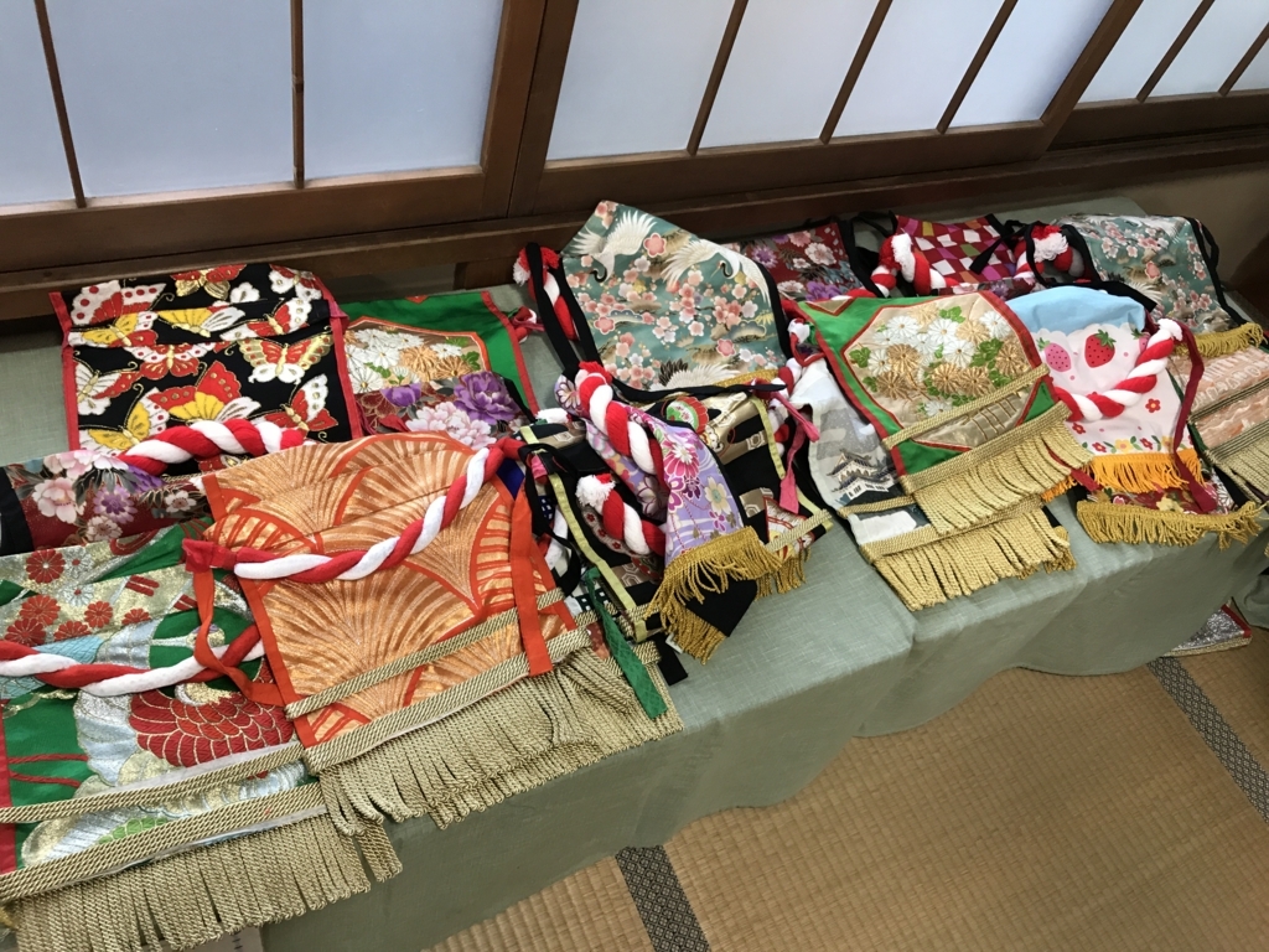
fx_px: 1026
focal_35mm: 28
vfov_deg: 49.7
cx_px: 634
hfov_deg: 63.4
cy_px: 476
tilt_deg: -50.3
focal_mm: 3.99
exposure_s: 1/17
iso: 40
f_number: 1.8
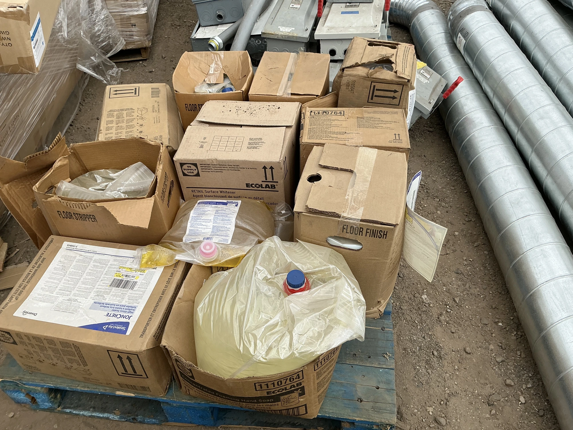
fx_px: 463
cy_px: 215
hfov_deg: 63.4
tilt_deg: -42.2
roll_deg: +1.8
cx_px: 286
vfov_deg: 49.7
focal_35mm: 28
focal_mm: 3
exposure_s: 1/1675
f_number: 1.8
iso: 25
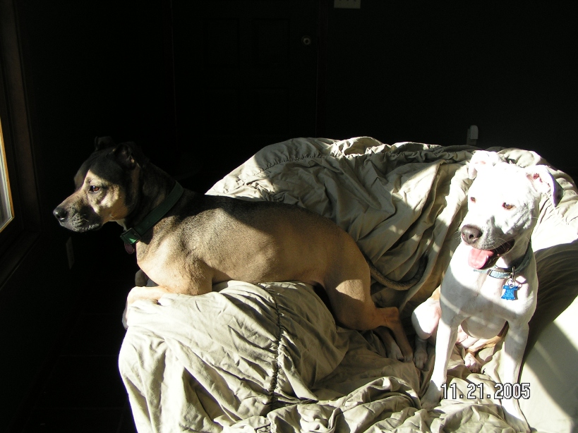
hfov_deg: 49.0
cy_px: 216
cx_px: 289
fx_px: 634
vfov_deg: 37.7
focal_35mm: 38
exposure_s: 1/125
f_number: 4.5
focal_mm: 5.8
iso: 50
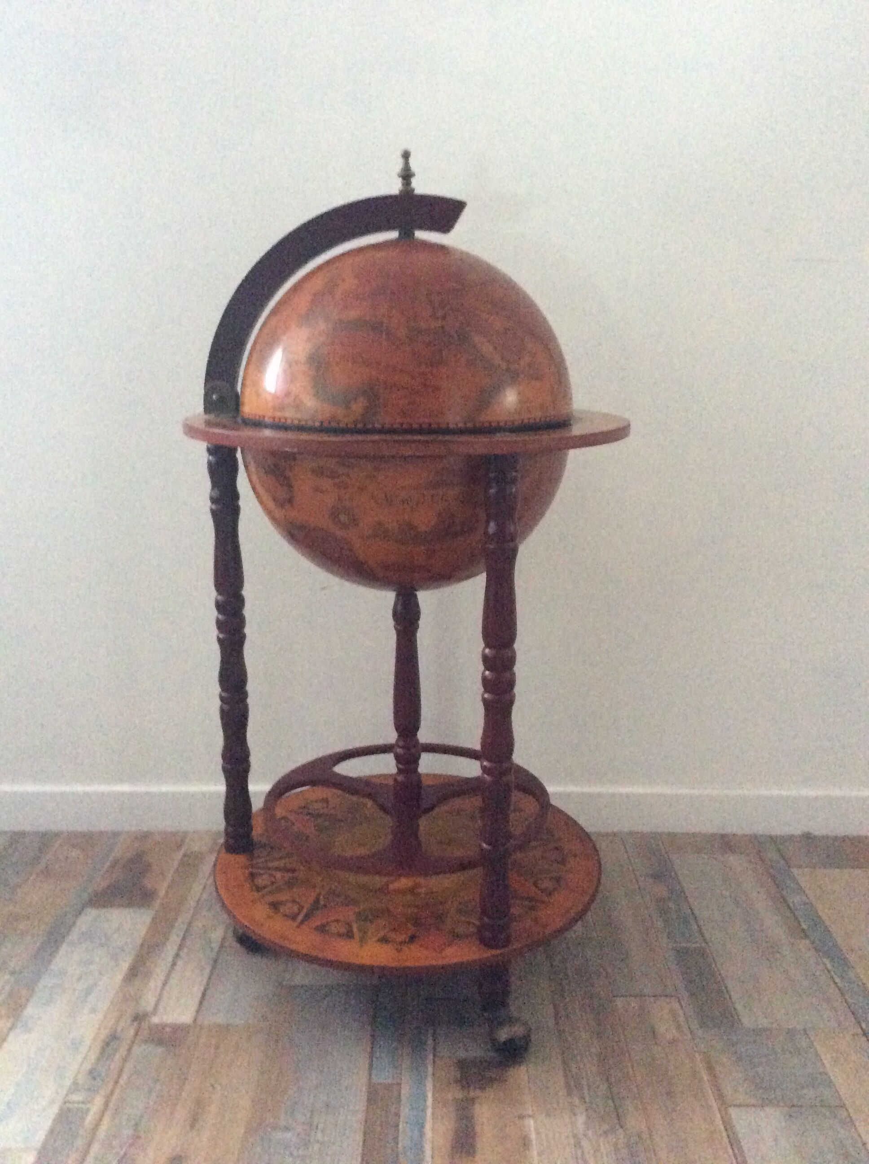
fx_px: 1074
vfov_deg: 56.9
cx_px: 434
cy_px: 582
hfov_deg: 44.1
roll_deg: -0.5
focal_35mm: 32
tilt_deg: -15.1
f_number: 2.4
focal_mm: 3.3
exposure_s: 1/17
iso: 640
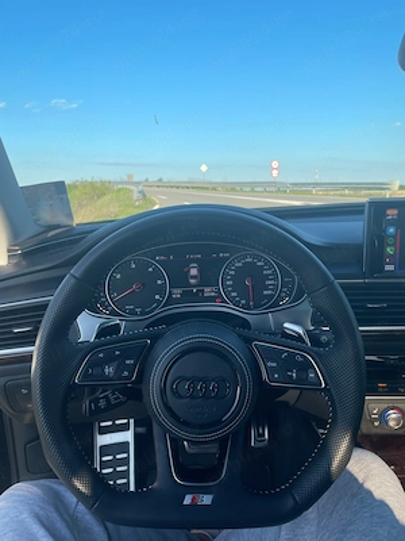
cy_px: 270
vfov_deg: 67.3
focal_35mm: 26
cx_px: 202
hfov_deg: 53.1
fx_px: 406
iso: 32
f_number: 1.6
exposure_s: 1/1082
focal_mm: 4.2
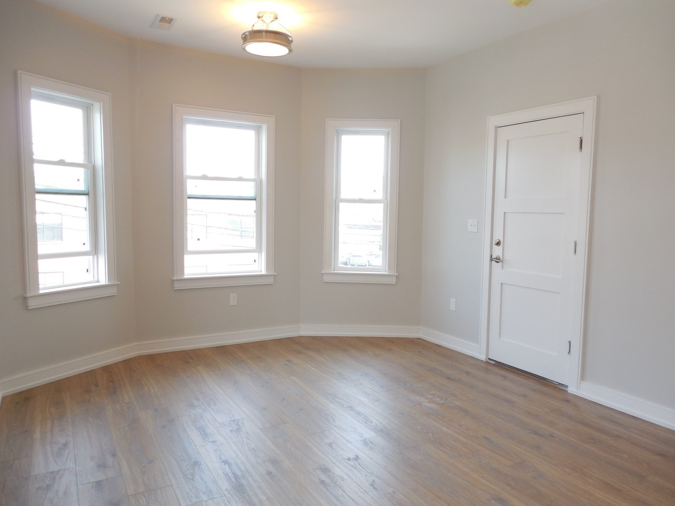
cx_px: 338
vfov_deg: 54.9
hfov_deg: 69.4
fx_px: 487
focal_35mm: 25
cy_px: 253
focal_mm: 4.5
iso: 125
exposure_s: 1/30
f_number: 3.3
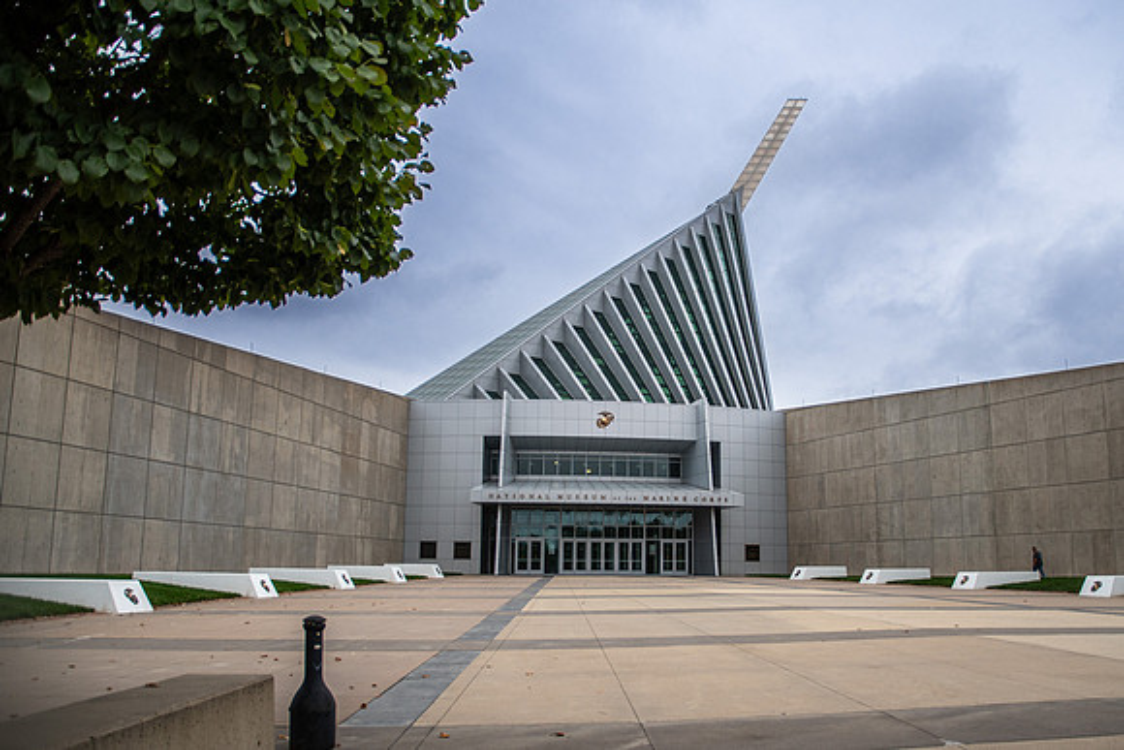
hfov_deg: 65.4
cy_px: 421
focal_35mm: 28
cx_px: 627
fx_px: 872
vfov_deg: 46.5
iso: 100
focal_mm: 16
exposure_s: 1/1250
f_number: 2.8
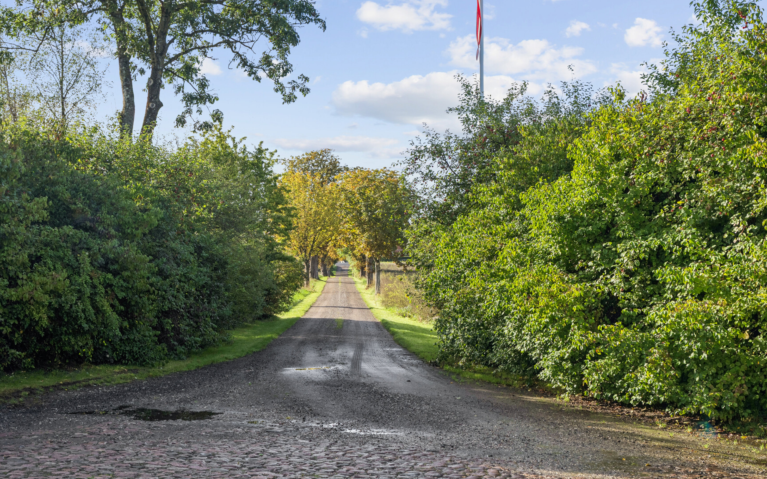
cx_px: 378
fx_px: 1129
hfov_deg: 37.5
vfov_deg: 24.0
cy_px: 256
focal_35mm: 54
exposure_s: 1/640
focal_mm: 35
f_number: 4
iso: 100
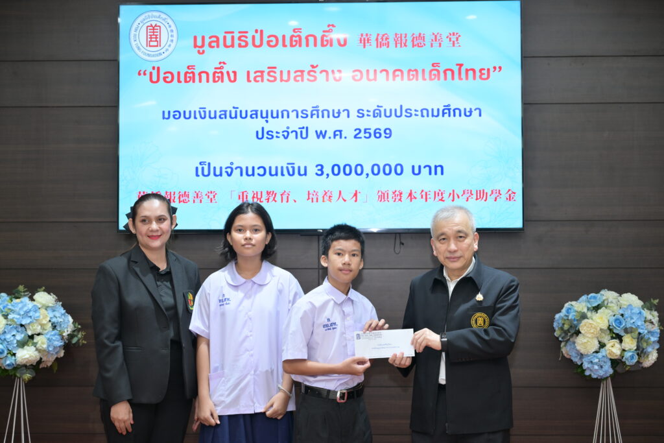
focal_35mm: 57
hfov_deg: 35.0
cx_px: 332
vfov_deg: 23.8
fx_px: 1051
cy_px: 222
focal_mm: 57
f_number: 4
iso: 800
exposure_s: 1/200
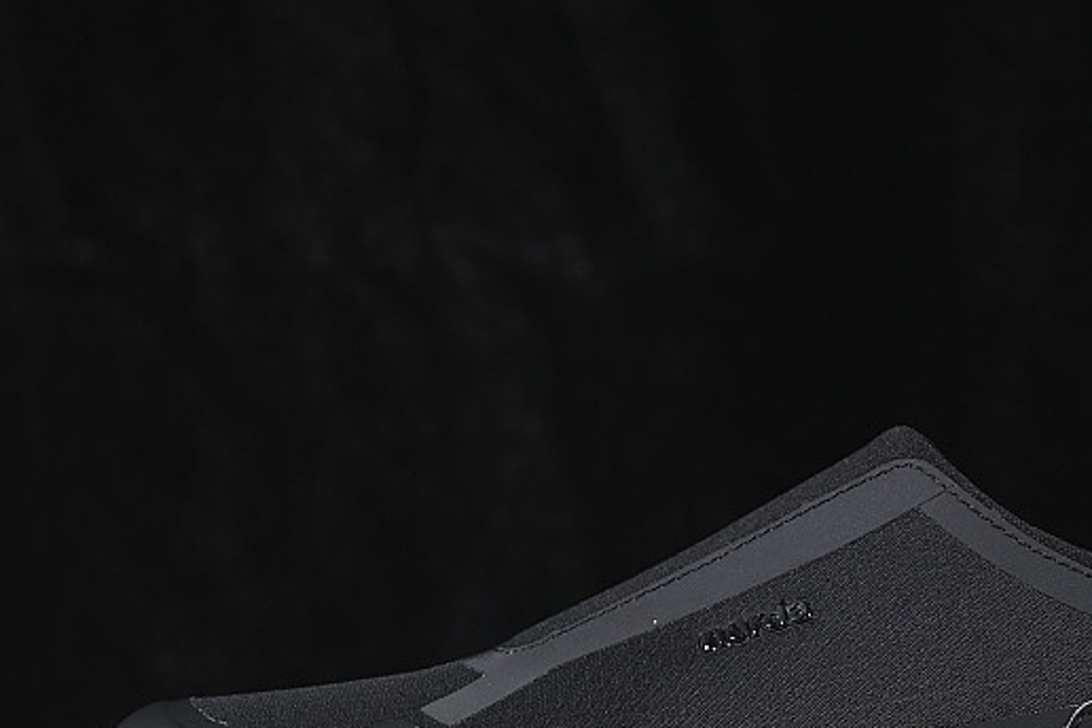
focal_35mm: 157
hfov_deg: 13.0
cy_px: 574
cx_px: 840
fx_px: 4762
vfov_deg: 8.7
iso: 160
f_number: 6.3
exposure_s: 1/60
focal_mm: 50
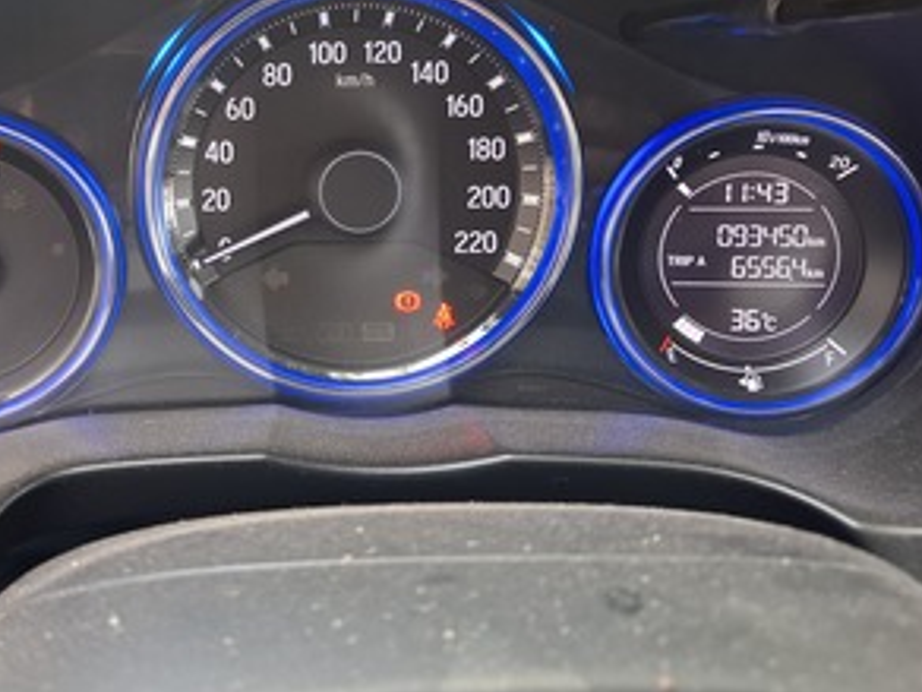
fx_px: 959
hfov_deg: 49.7
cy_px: 179
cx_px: 254
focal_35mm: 36
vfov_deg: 38.7
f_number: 1.8
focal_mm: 5.54
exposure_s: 1/50
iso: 250
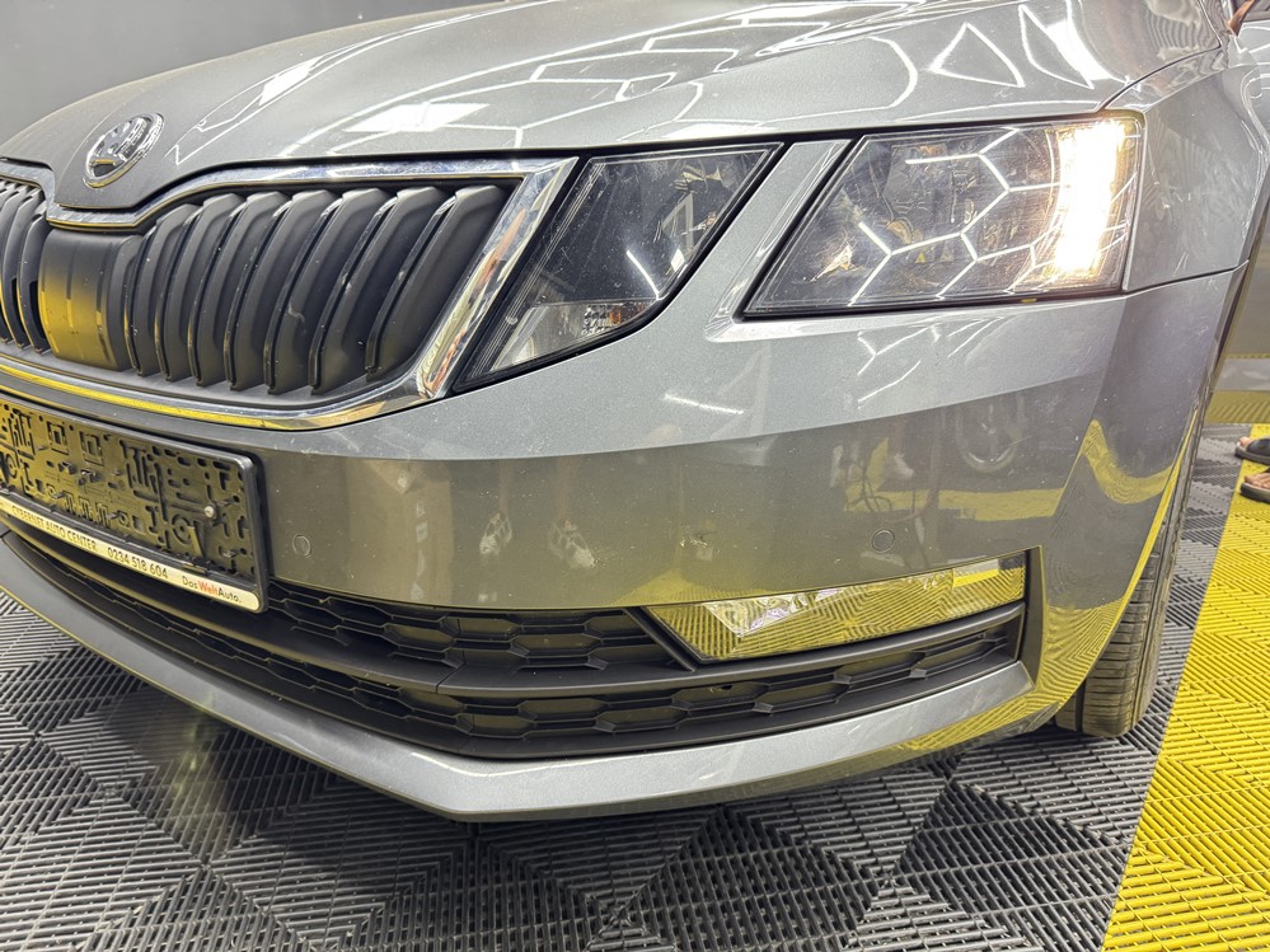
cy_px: 476
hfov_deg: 71.6
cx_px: 635
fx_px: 880
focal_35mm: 24
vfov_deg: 56.8
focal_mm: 6.76
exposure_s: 1/50
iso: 320
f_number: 1.78
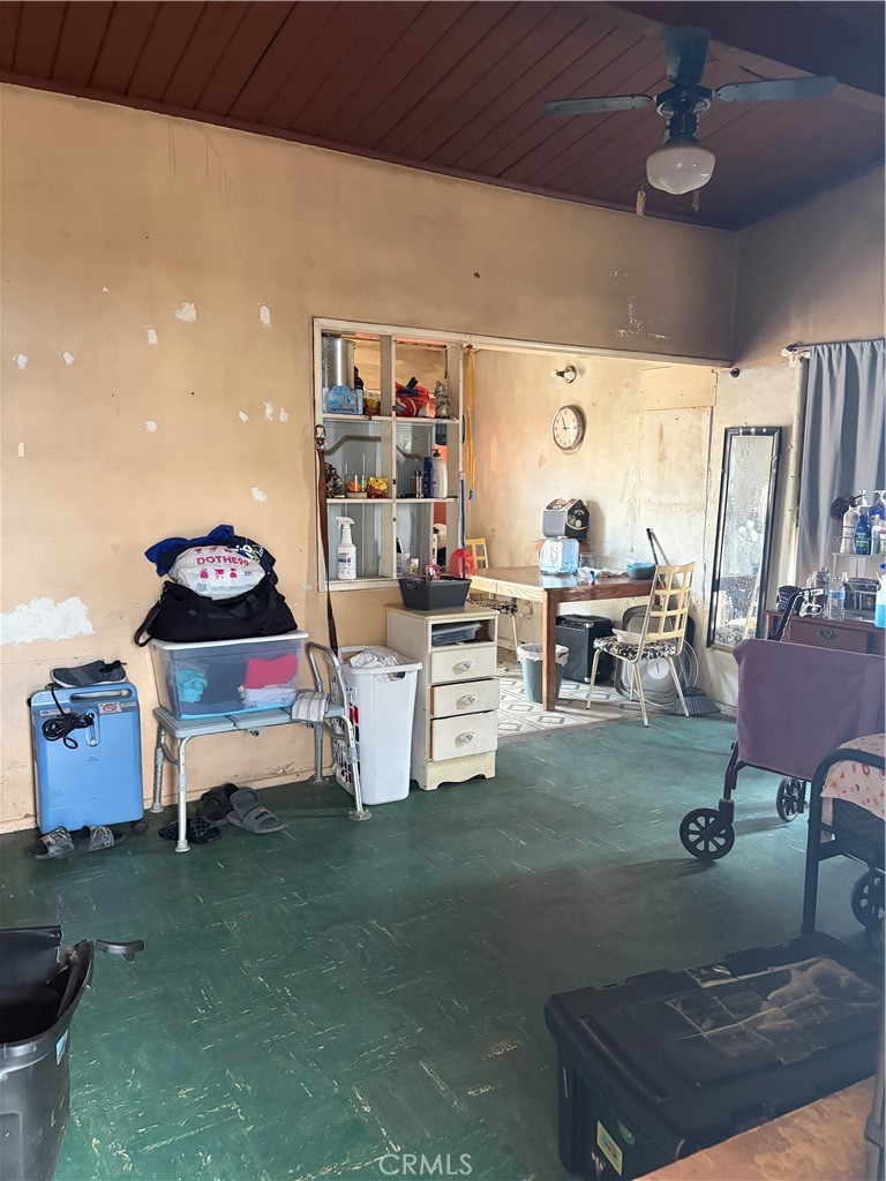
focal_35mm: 26
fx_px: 887
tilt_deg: -8.4
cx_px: 443
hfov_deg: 53.1
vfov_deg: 67.3
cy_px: 590
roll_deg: -0.6
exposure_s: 1/60
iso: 500
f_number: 1.6
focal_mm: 5.96
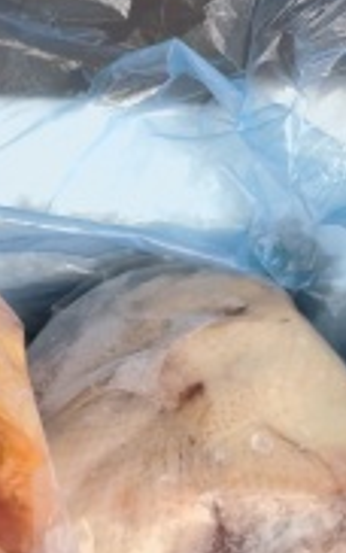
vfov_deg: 10.4
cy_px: 1427
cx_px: -686
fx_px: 2531
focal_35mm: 168
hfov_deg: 7.0
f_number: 1.9
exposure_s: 1/172
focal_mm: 5.52
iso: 50
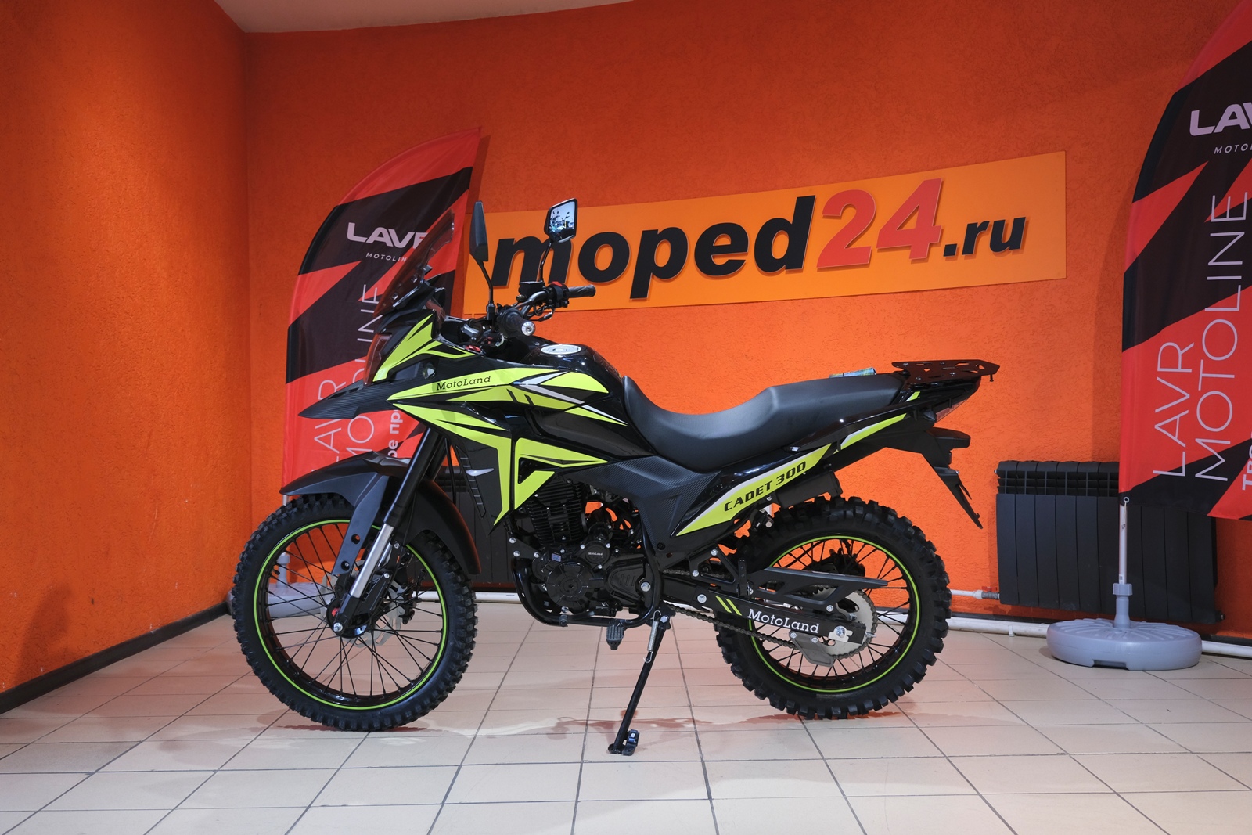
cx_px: 626
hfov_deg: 57.2
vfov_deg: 40.0
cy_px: 418
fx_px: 1148
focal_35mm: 33
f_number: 4
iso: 800
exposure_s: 1/60
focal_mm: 22.3
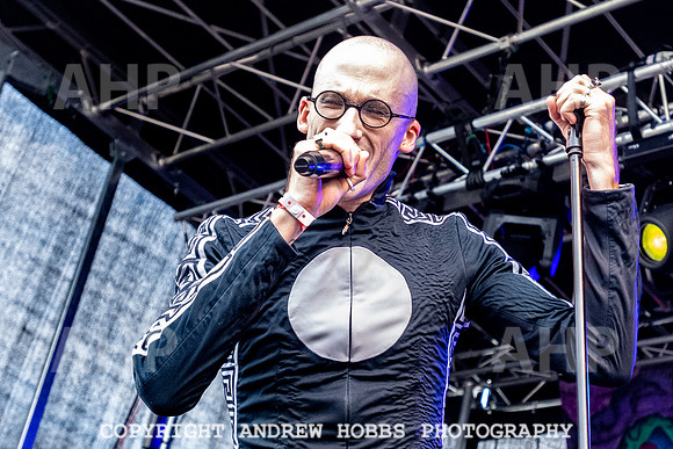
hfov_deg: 27.2
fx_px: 1387
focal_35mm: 74
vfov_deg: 18.4
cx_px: 426
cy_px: 225
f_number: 5
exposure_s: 1/800
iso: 3600
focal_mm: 35
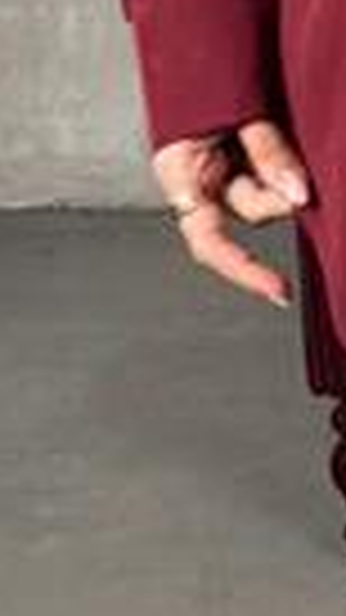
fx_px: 2921
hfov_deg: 6.5
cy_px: -598
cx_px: 811
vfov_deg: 11.0
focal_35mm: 179
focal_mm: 6.76
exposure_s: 1/115
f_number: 1.78
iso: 200
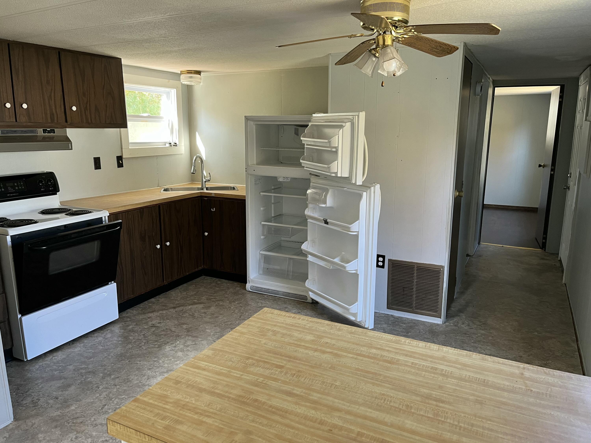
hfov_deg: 67.3
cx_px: 296
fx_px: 444
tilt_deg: -11.4
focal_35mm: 26
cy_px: 222
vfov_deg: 53.1
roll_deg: +0.3
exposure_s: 1/83
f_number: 1.6
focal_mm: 5.1
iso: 125
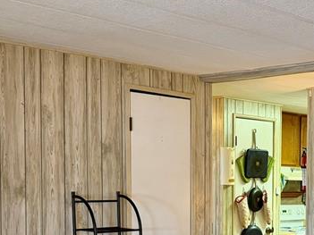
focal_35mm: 70
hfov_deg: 26.6
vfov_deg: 20.4
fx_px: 635
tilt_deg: -3.6
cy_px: 229
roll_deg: -0.7
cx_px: 299
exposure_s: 1/60
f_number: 1.78
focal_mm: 6.76
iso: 500
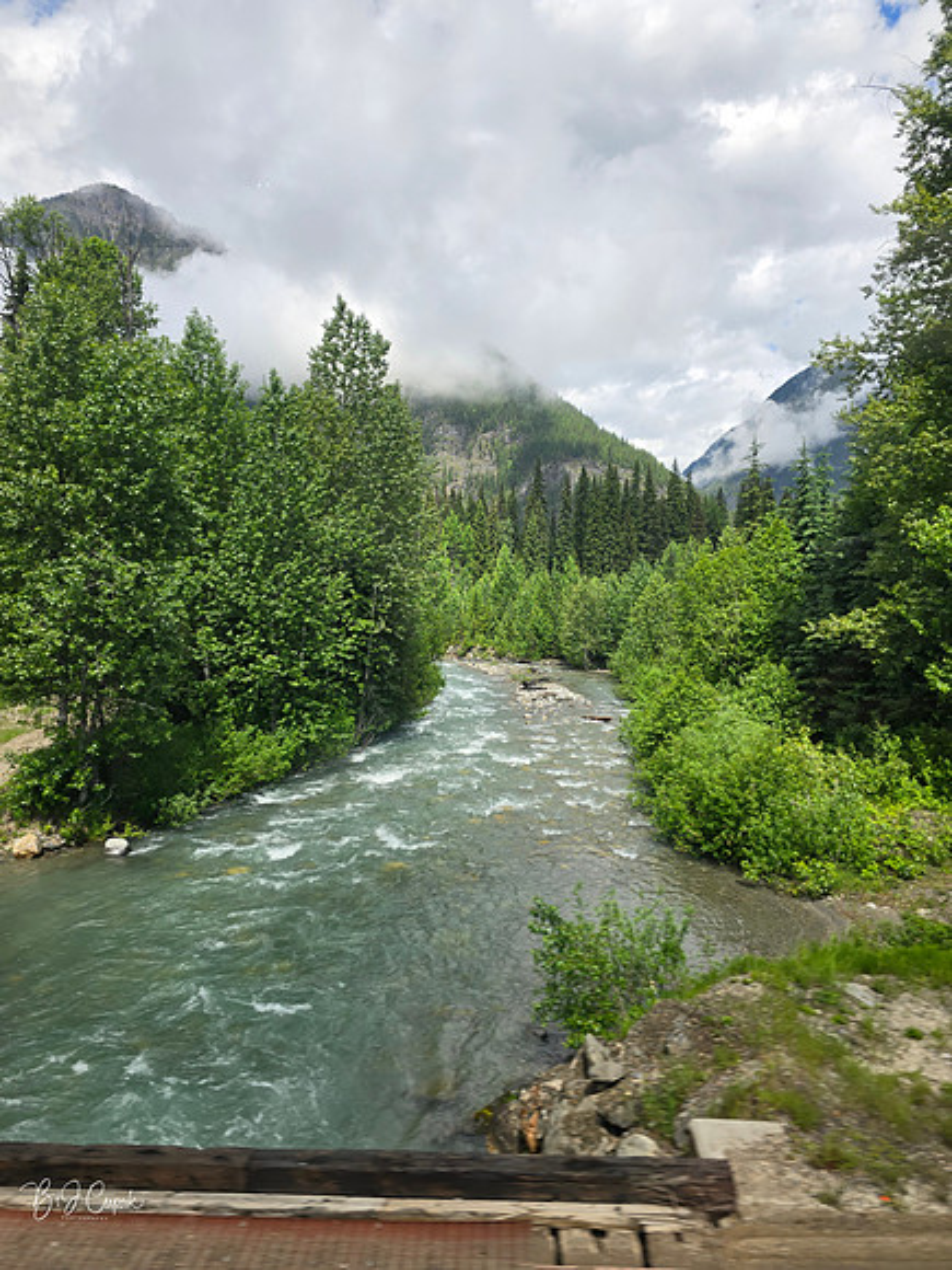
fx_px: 843
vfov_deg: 73.9
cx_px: 476
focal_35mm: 23
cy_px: 635
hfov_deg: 58.9
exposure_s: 1/253
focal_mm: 6.3
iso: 12
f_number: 1.7
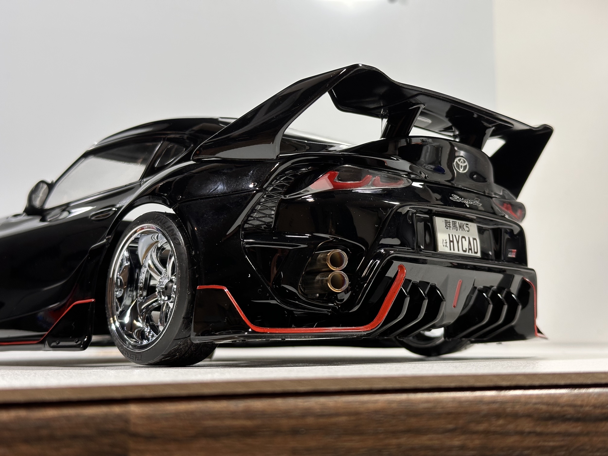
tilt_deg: +7.3
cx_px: 304
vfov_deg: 30.3
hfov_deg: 39.7
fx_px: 843
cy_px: 228
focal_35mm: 48
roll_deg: +0.3
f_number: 1.78
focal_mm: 6.86
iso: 64
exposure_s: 1/50
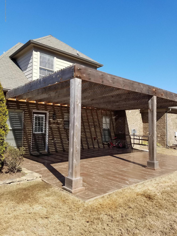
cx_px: 88
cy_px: 118
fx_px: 177
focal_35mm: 26
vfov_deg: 67.3
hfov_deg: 53.1
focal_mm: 4.2
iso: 50
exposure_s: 1/1788
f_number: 1.7
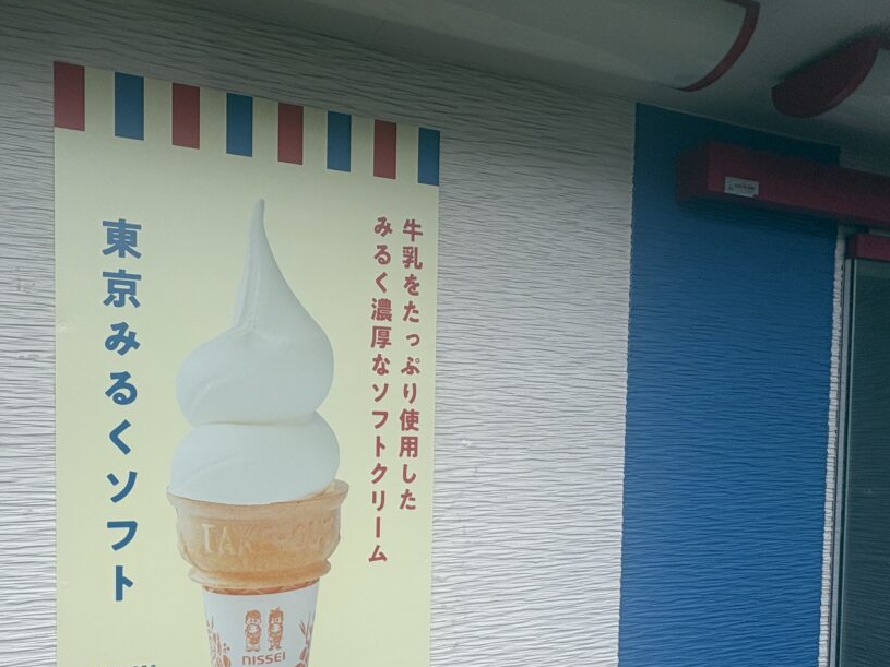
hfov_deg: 73.5
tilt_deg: -0.8
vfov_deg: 59.1
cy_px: 464
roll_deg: -0.3
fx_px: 566
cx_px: 278
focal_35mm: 22
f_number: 2.2
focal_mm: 2.22
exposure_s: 1/1637
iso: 40
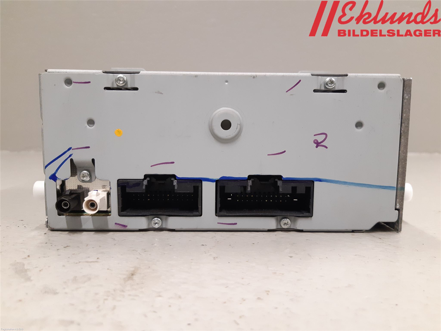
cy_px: 166
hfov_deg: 67.3
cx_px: 220
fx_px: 331
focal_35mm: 26
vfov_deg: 53.1
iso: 250
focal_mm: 3.93
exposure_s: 1/50
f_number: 1.7
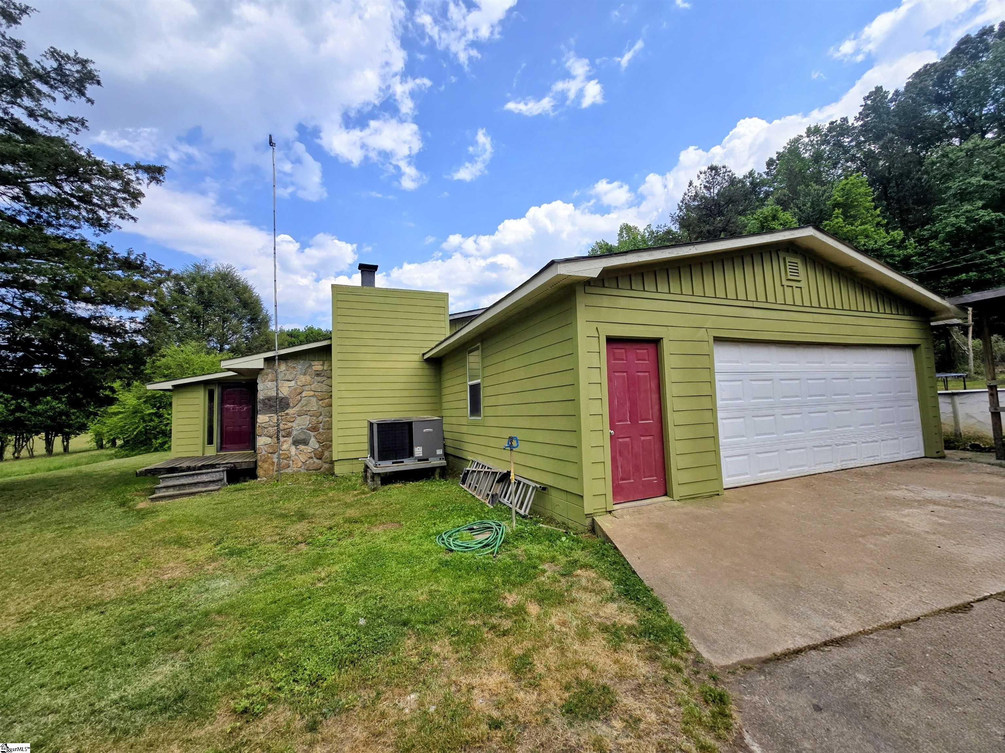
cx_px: 502
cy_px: 376
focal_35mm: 13
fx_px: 377
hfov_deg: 106.2
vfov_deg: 89.9
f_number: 2.2
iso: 50
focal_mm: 2.2
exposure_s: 1/2105
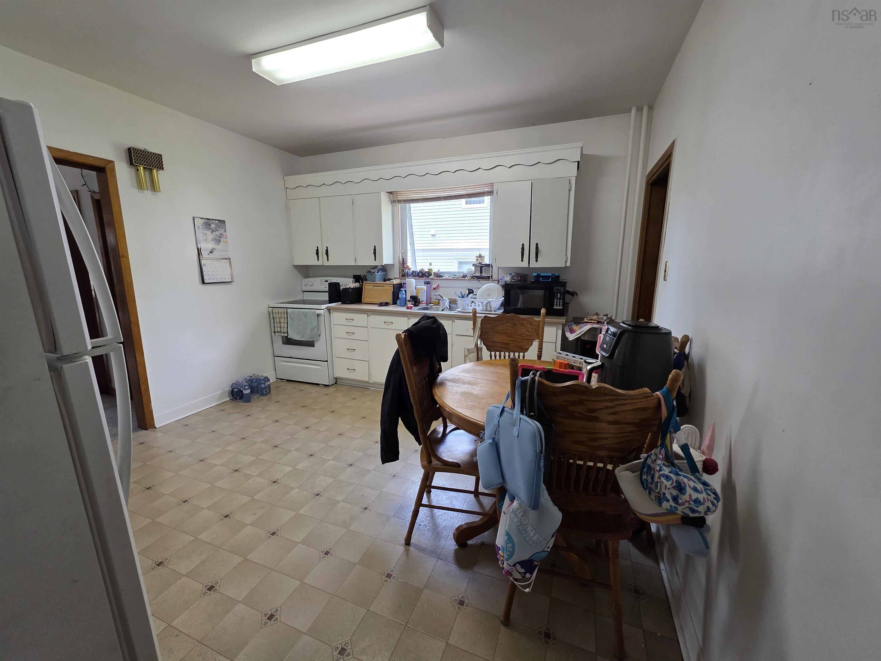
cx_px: 440
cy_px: 330
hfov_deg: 106.2
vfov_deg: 89.9
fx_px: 331
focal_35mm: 13
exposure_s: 1/120
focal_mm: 2.2
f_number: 1.9
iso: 200
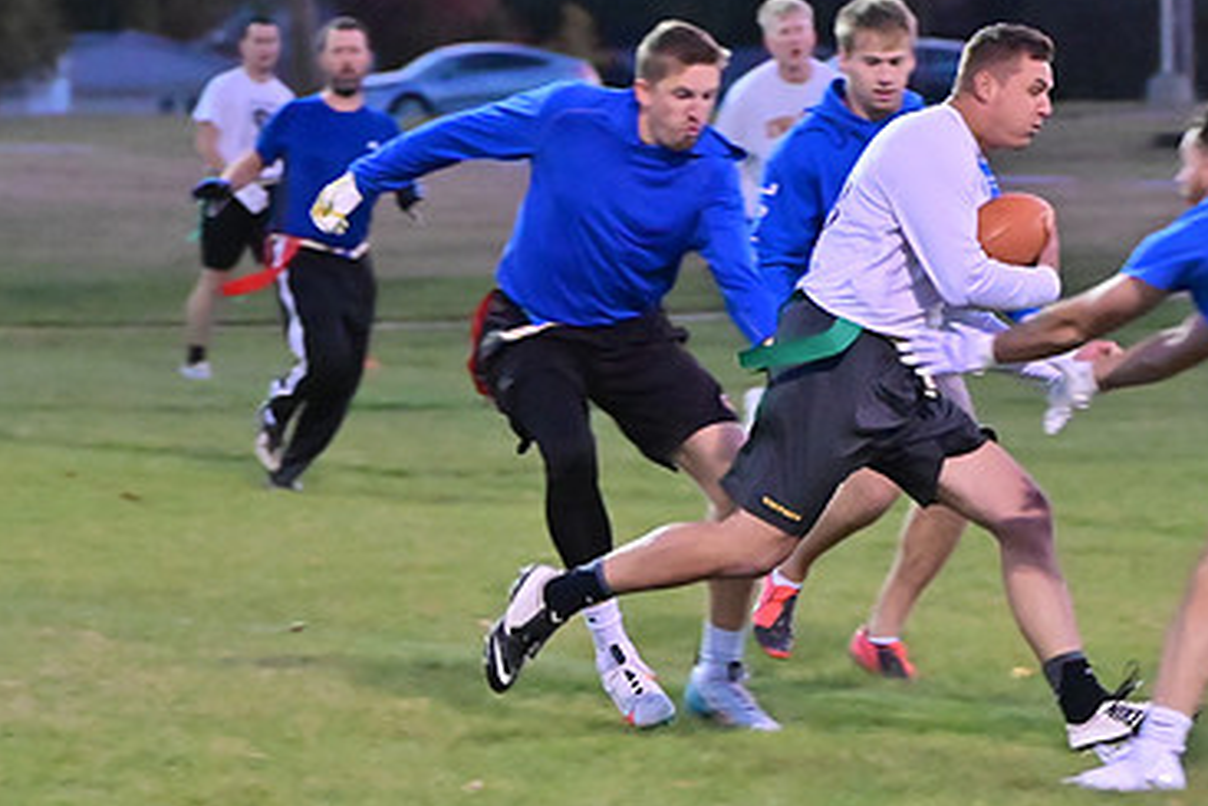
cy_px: 452
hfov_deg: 7.6
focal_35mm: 272
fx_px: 9130
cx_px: 836
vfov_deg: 5.1
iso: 6400
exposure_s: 1/500
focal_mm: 115
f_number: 4
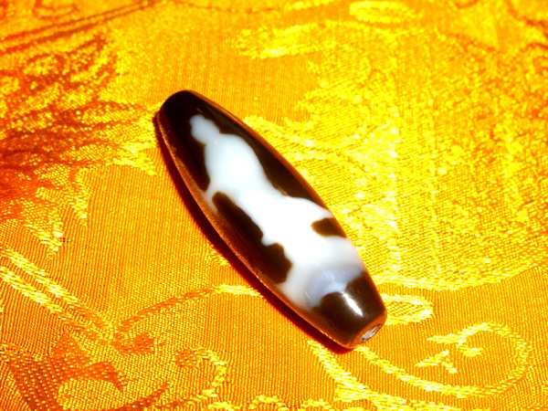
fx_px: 602
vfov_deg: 37.7
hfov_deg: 49.0
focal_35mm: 38
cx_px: 274
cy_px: 206
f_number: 5.6
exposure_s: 1/60
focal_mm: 7.9
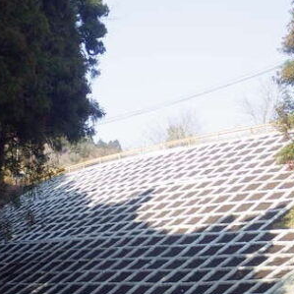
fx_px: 951
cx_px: 145
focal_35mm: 99
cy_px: 263
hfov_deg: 17.6
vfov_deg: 17.3
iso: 250
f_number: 4
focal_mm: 7.9
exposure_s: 1/500
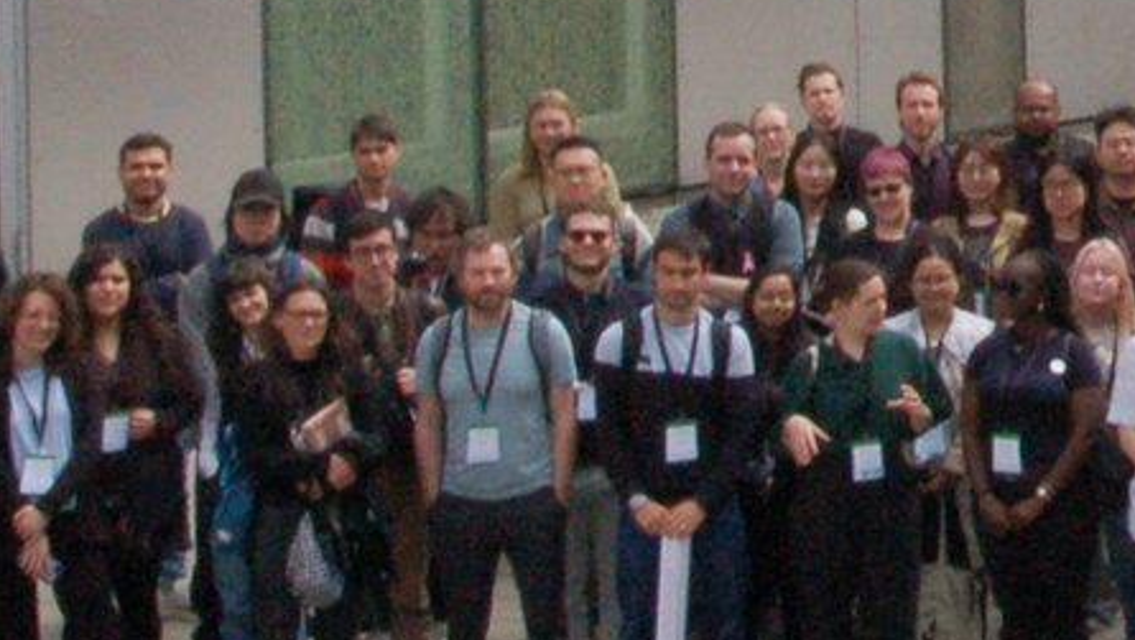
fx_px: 4246
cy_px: -464
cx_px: 1773
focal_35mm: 141
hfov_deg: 14.1
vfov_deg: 8.3
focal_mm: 20
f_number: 32
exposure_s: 1/125
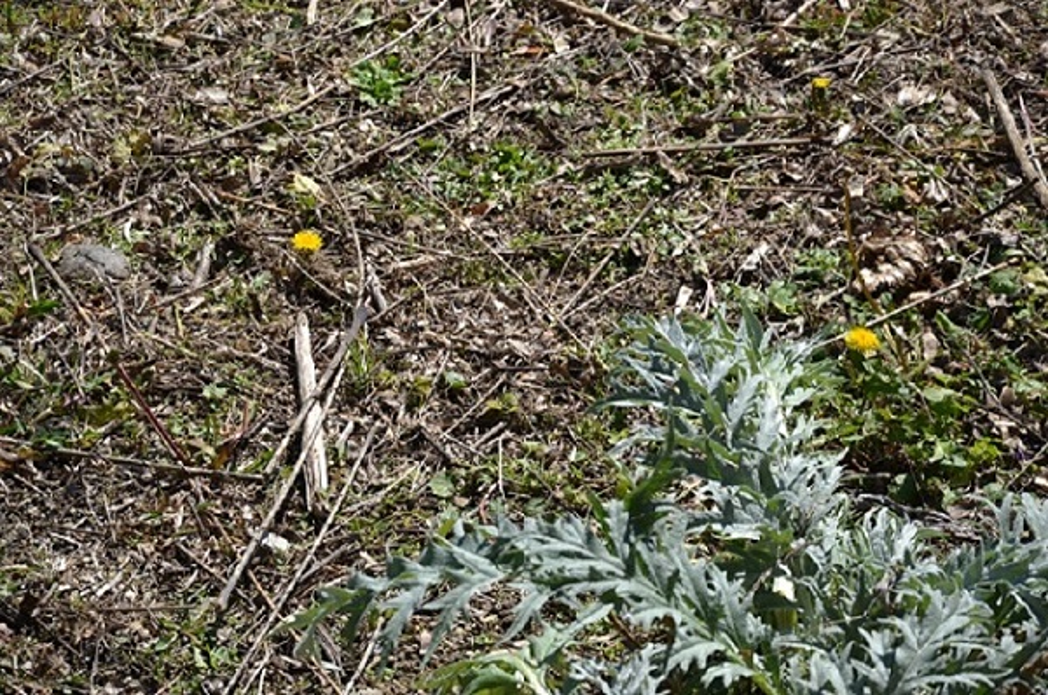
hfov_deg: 13.1
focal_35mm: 158
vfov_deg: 8.7
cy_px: 348
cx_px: 524
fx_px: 4578
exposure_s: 1/1000
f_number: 8
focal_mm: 105
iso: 400
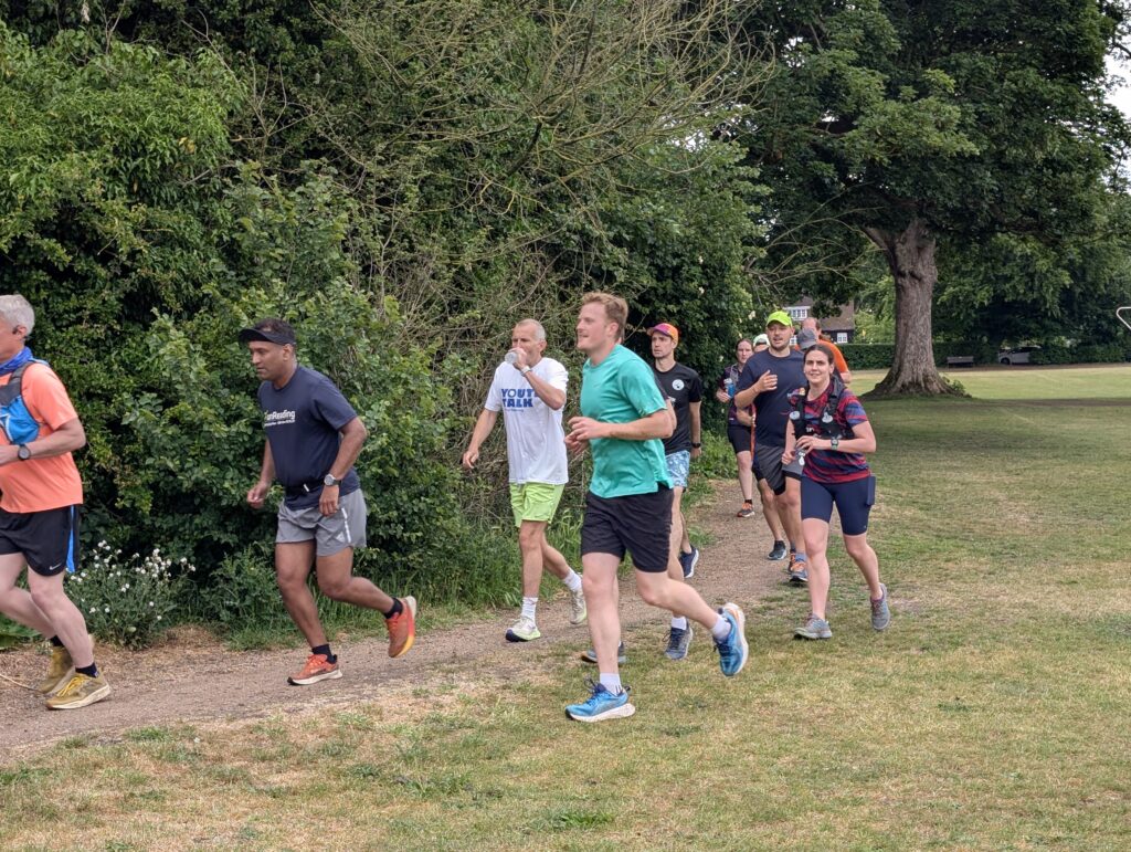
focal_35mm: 49
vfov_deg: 29.7
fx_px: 1603
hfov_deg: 38.9
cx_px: 566
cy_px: 426
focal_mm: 6.9
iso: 22
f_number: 1.68
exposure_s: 1/243
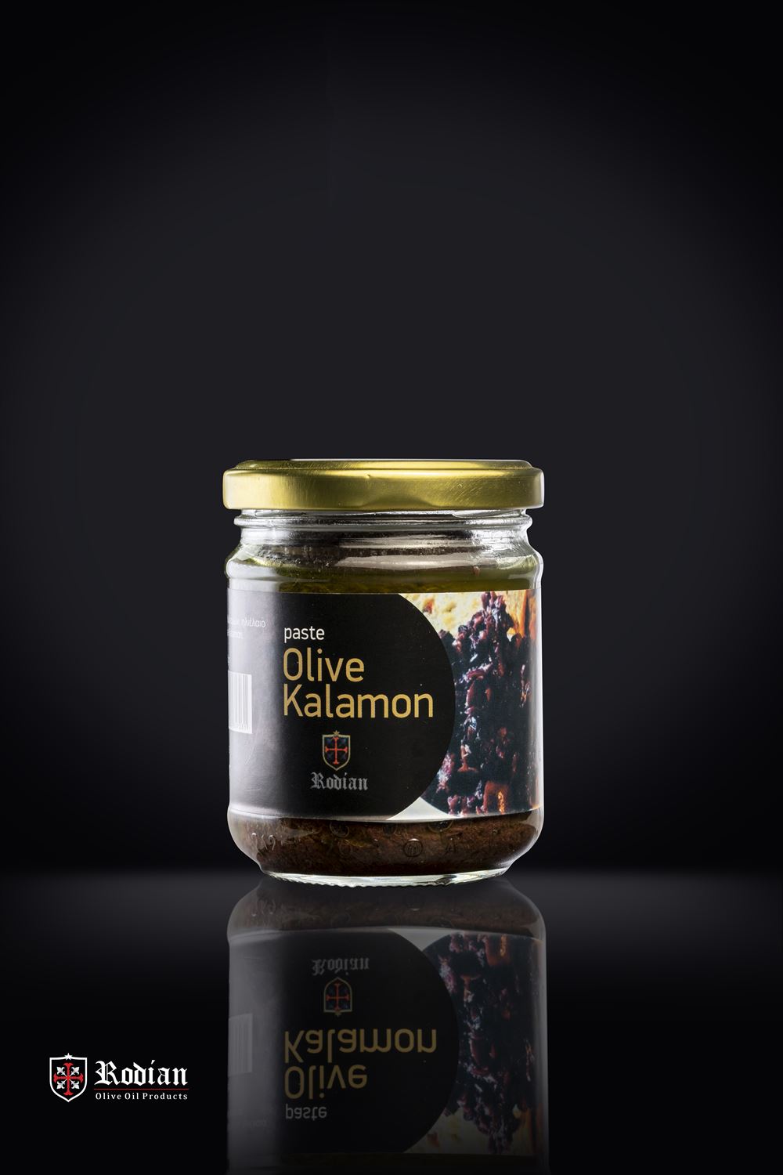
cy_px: 588
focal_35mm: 90
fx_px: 2936
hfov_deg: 15.2
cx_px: 392
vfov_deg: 22.6
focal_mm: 90
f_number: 22
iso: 100
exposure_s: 4
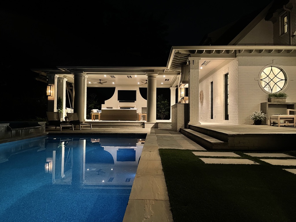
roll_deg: -0.4
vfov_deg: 53.1
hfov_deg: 67.3
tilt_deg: +1.6
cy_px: 111
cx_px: 148
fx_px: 222
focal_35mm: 26
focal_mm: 4.2
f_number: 1.6
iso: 1000
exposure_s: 1/30
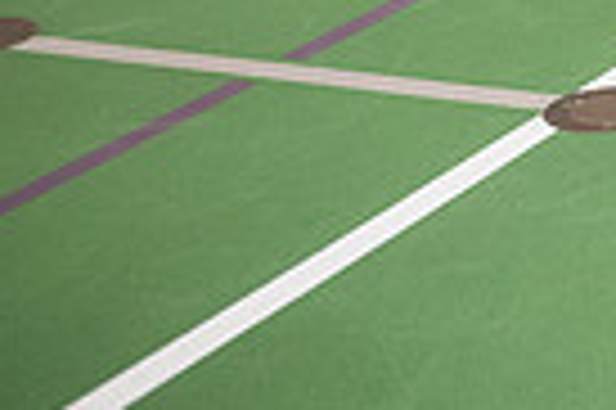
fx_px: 2752
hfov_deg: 11.7
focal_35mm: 161
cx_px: 1147
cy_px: -291
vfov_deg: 8.2
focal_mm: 38
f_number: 3.2
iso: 3200
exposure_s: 1/200
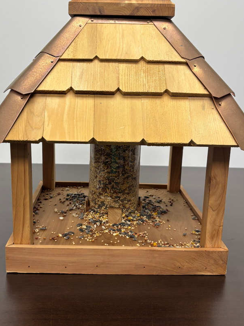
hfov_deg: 36.8
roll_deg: -2.1
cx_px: 107
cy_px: 155
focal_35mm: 39
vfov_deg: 47.8
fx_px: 367
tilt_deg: -13.1
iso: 80
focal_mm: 5.96
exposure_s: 1/120
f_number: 1.6
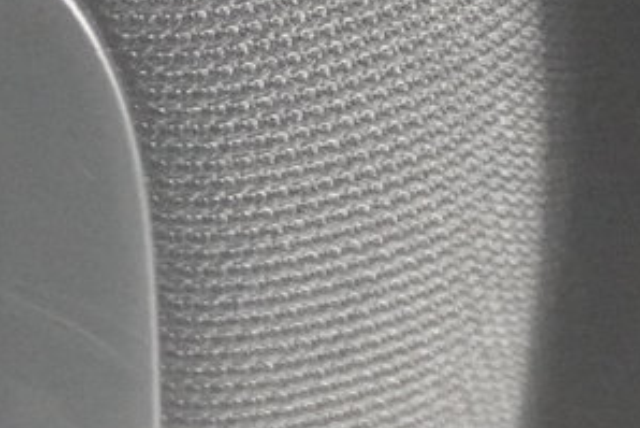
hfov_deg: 6.3
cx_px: -1222
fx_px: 5371
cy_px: 271
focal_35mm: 302
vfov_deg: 4.6
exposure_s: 1/50
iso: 4000
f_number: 5
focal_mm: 30
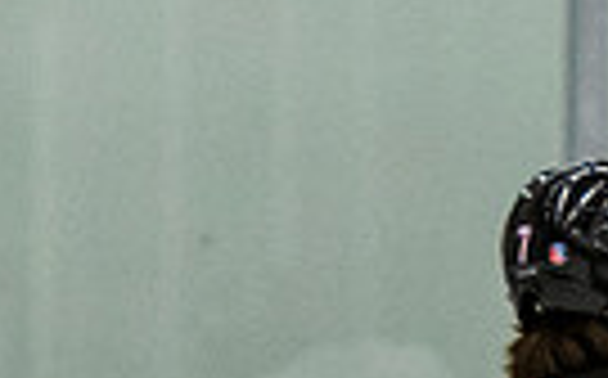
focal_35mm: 1216
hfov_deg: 1.7
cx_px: 720
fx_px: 20124
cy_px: 754
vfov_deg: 1.1
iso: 1600
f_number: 2.8
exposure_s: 1/640
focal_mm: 125
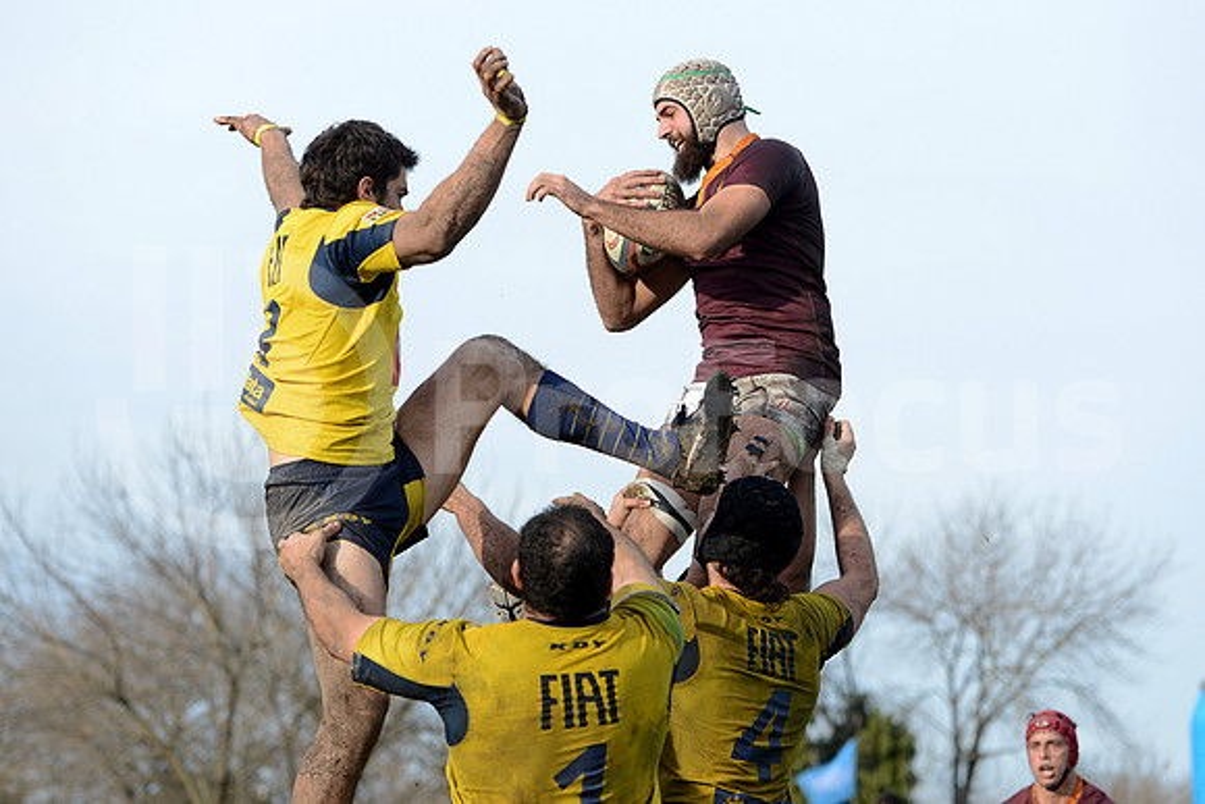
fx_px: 3281
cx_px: 602
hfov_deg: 20.8
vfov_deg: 14.0
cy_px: 402
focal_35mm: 98
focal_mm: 98
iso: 500
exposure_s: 1/2500
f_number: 4
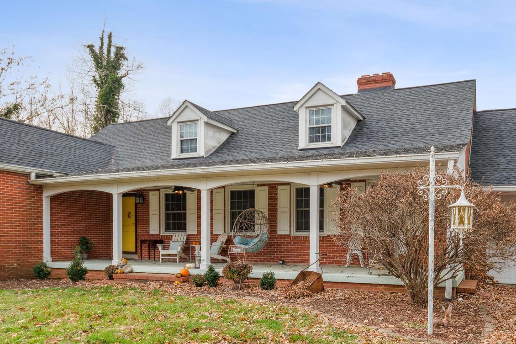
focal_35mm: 29
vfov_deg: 44.2
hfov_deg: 62.9
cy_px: 235
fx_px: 416
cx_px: 319
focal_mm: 16
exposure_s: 1/1600
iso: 100
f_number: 5.6
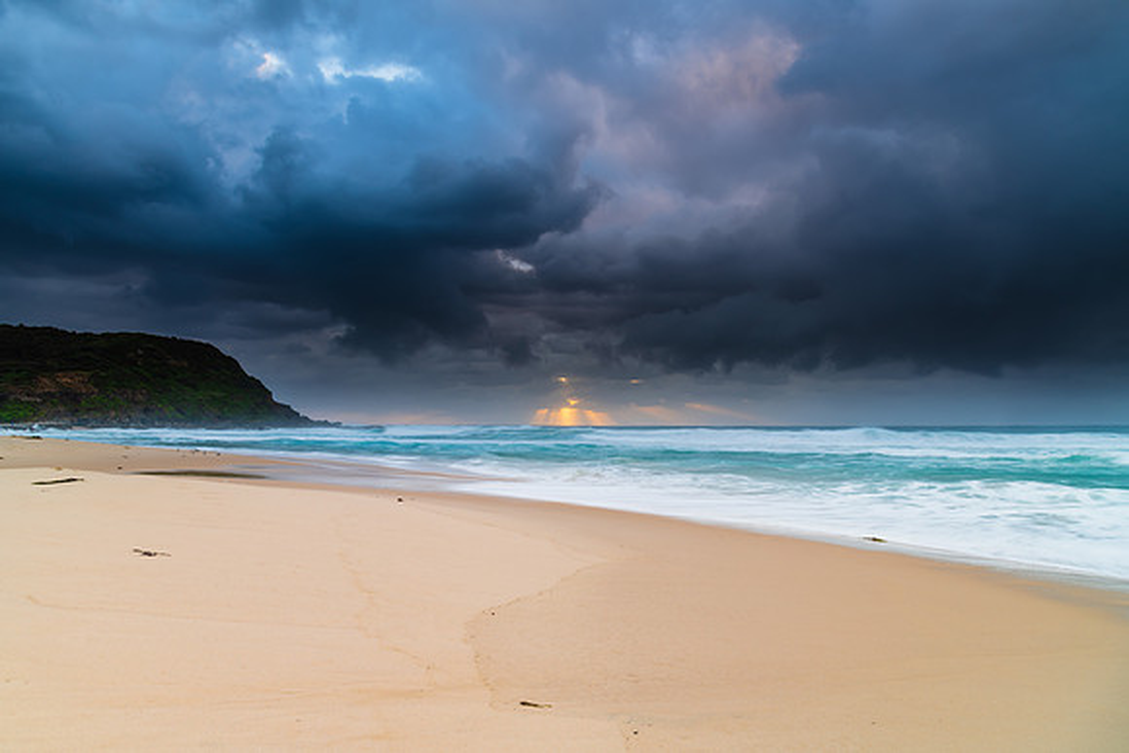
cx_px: 564
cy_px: 376
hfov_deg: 73.2
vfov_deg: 52.7
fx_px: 761
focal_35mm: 24
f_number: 8
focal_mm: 24
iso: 40
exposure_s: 1/1.67
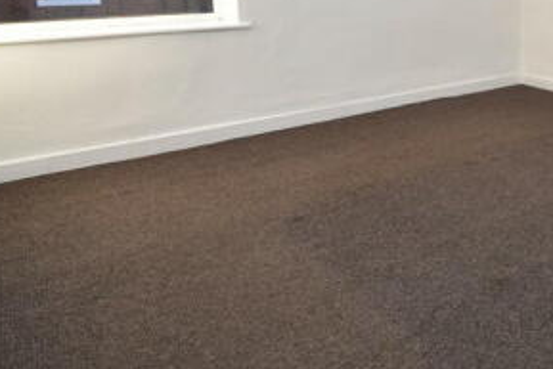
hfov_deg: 47.4
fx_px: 523
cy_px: 22
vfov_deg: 36.0
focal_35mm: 34
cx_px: 539
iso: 400
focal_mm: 10
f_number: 9
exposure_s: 1/125
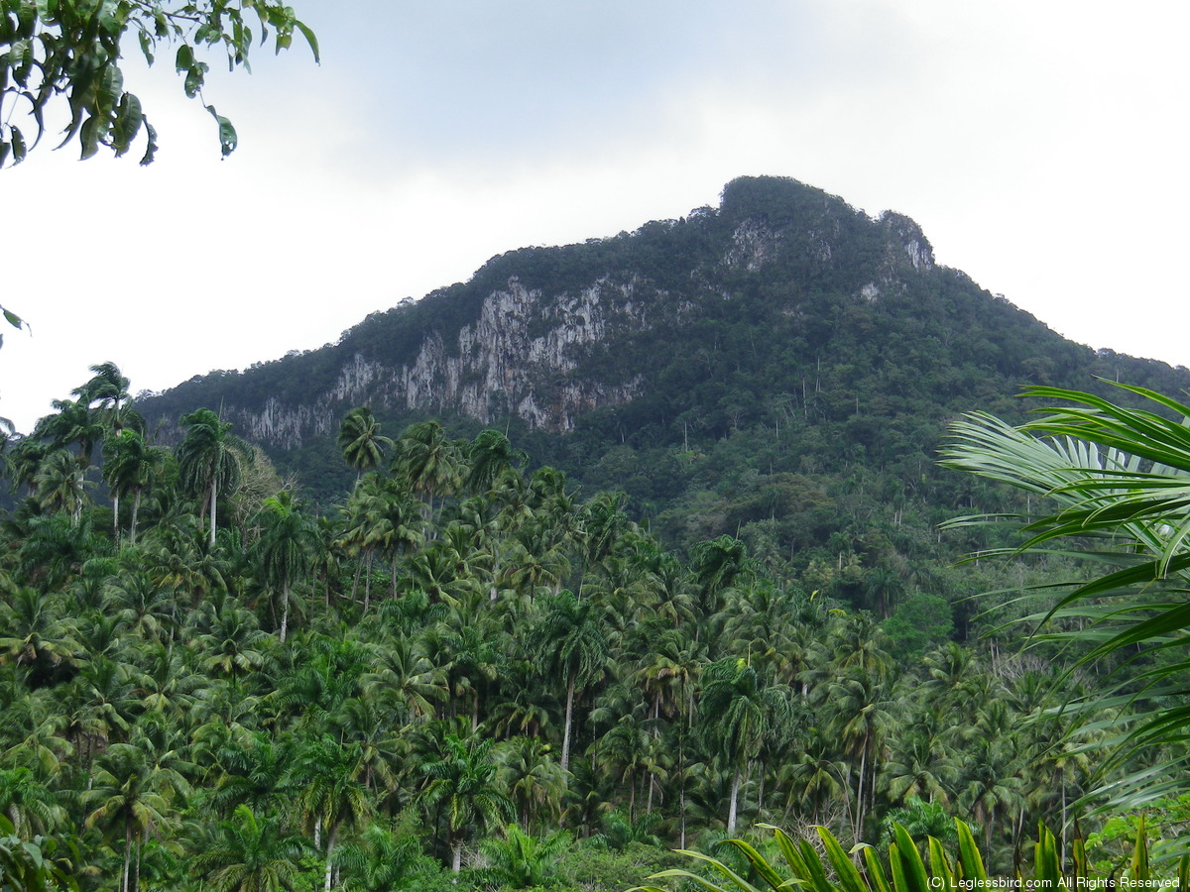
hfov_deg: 19.4
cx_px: 595
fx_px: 3472
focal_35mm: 101
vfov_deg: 14.6
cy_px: 446
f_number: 5.3
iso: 80
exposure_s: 1/125
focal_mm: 17.9
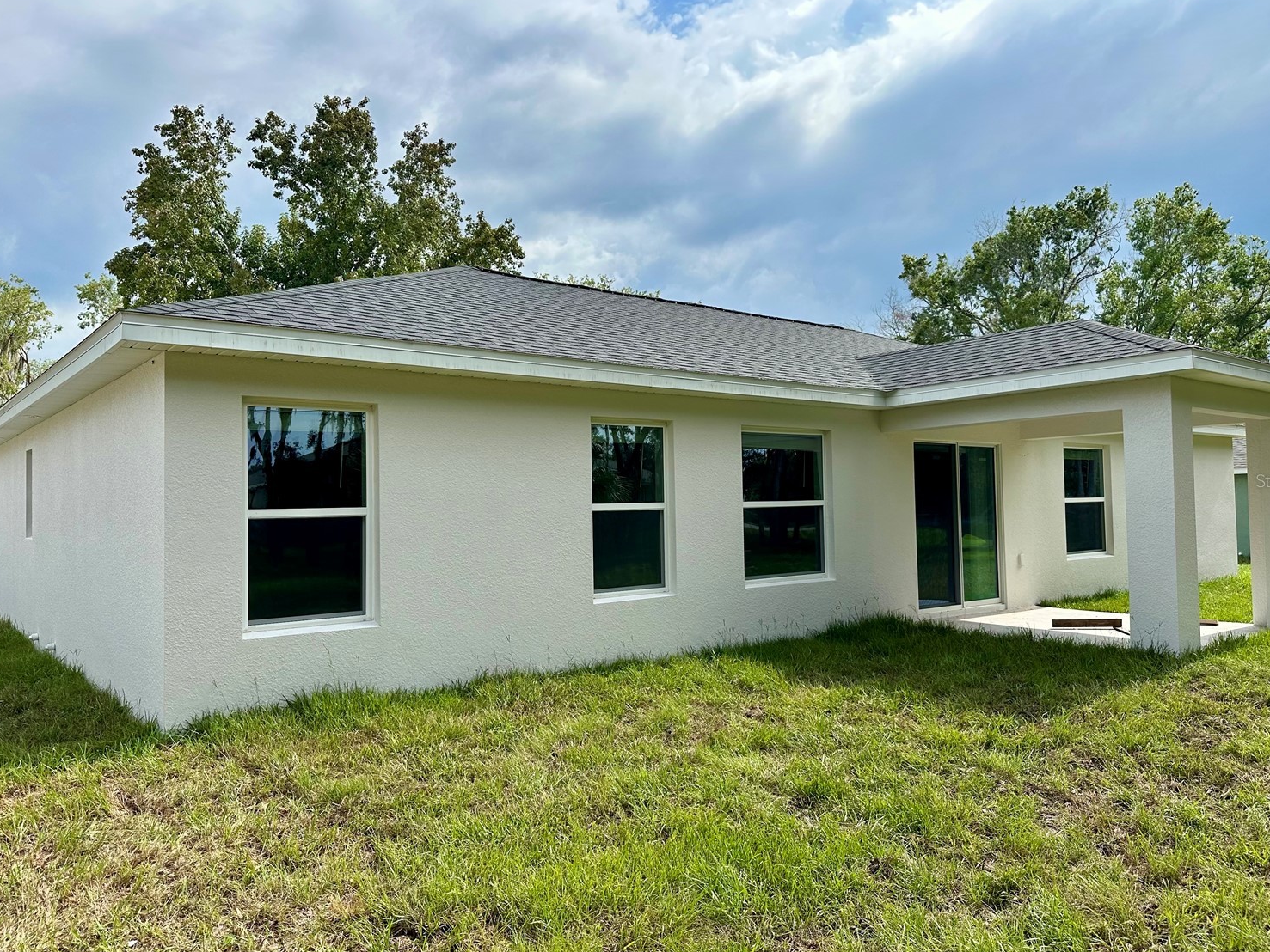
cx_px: 649
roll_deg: +0.4
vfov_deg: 53.1
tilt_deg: +3.0
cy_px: 480
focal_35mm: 26
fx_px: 954
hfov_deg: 67.3
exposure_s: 1/4348
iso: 80
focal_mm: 6.86
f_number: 1.78
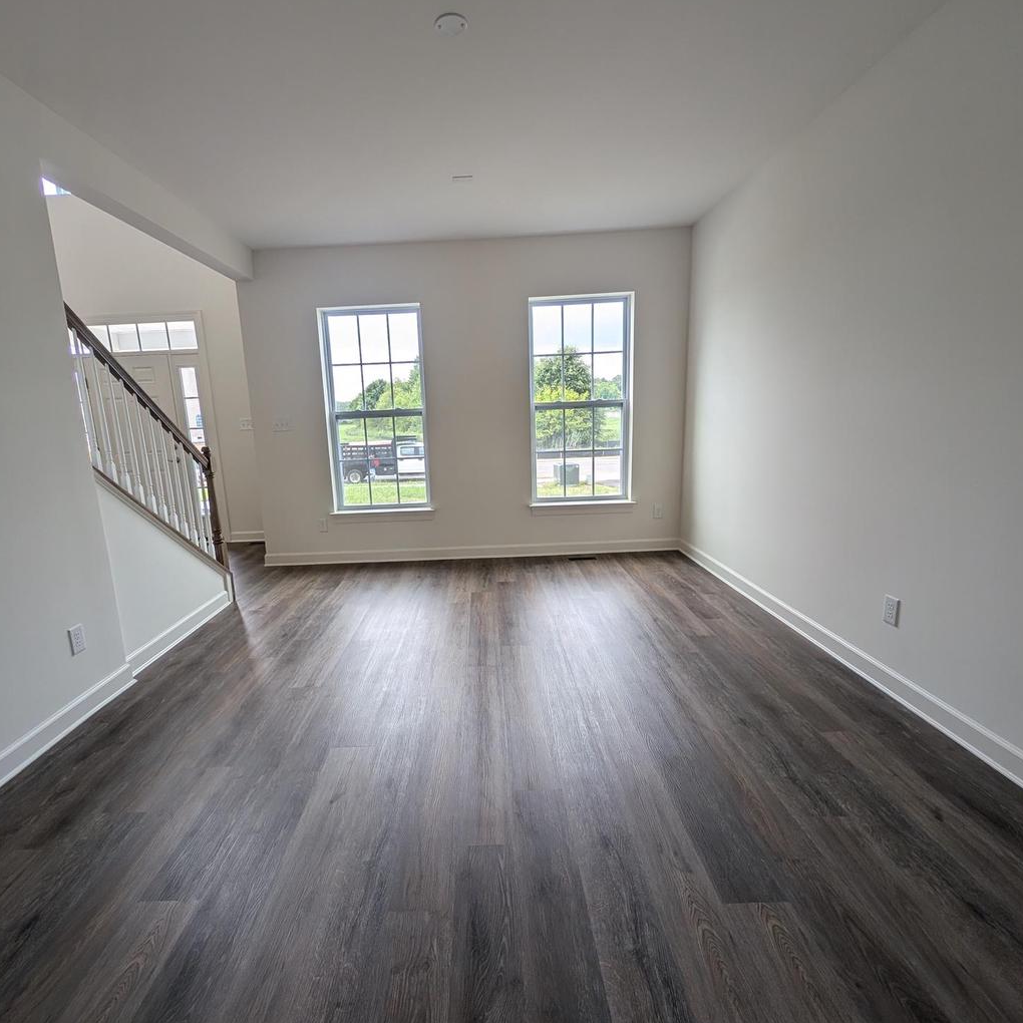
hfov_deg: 91.0
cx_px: 472
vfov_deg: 91.1
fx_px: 502
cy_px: 517
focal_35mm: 15
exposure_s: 1/197
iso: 39
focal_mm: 2.23
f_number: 1.95
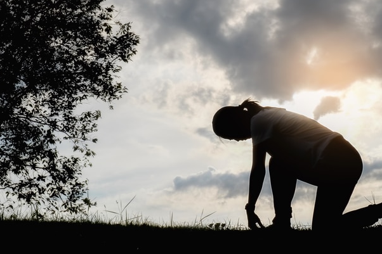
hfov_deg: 23.9
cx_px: 197
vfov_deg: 16.1
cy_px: 136
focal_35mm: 85
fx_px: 902
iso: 250
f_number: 22
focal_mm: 42.5
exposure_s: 1/125
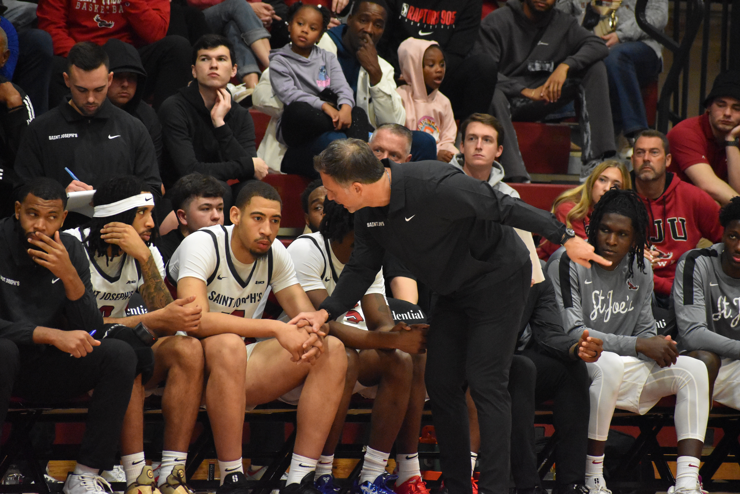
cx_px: 370
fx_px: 6166
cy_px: 247
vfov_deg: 4.6
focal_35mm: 300
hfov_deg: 6.9
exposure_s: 1/250
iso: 5600
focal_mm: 200
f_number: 5.3
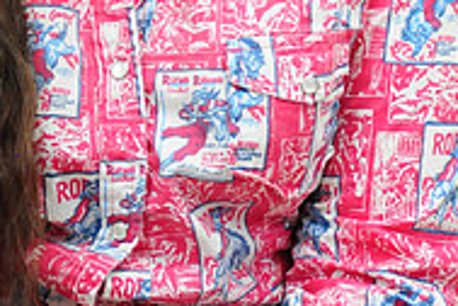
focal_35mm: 322
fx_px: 4096
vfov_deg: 4.2
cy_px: -393
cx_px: 74
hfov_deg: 6.4
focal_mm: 70
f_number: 4
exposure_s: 1/125
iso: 1250
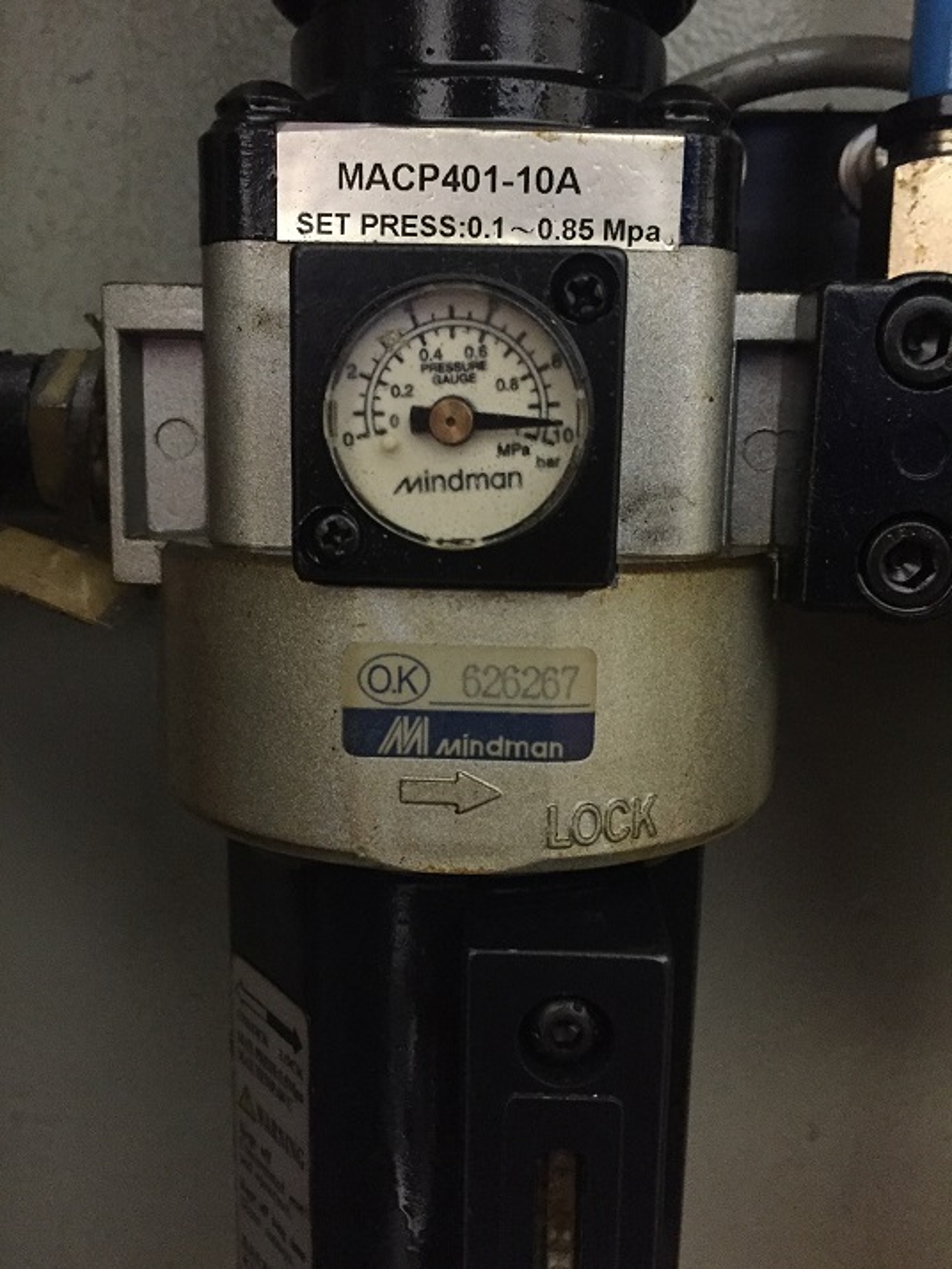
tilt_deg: -8.1
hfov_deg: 48.3
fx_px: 1063
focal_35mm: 29
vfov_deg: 61.6
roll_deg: -0.6
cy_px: 634
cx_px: 476
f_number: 2.2
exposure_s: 1/17
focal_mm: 4.15
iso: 800
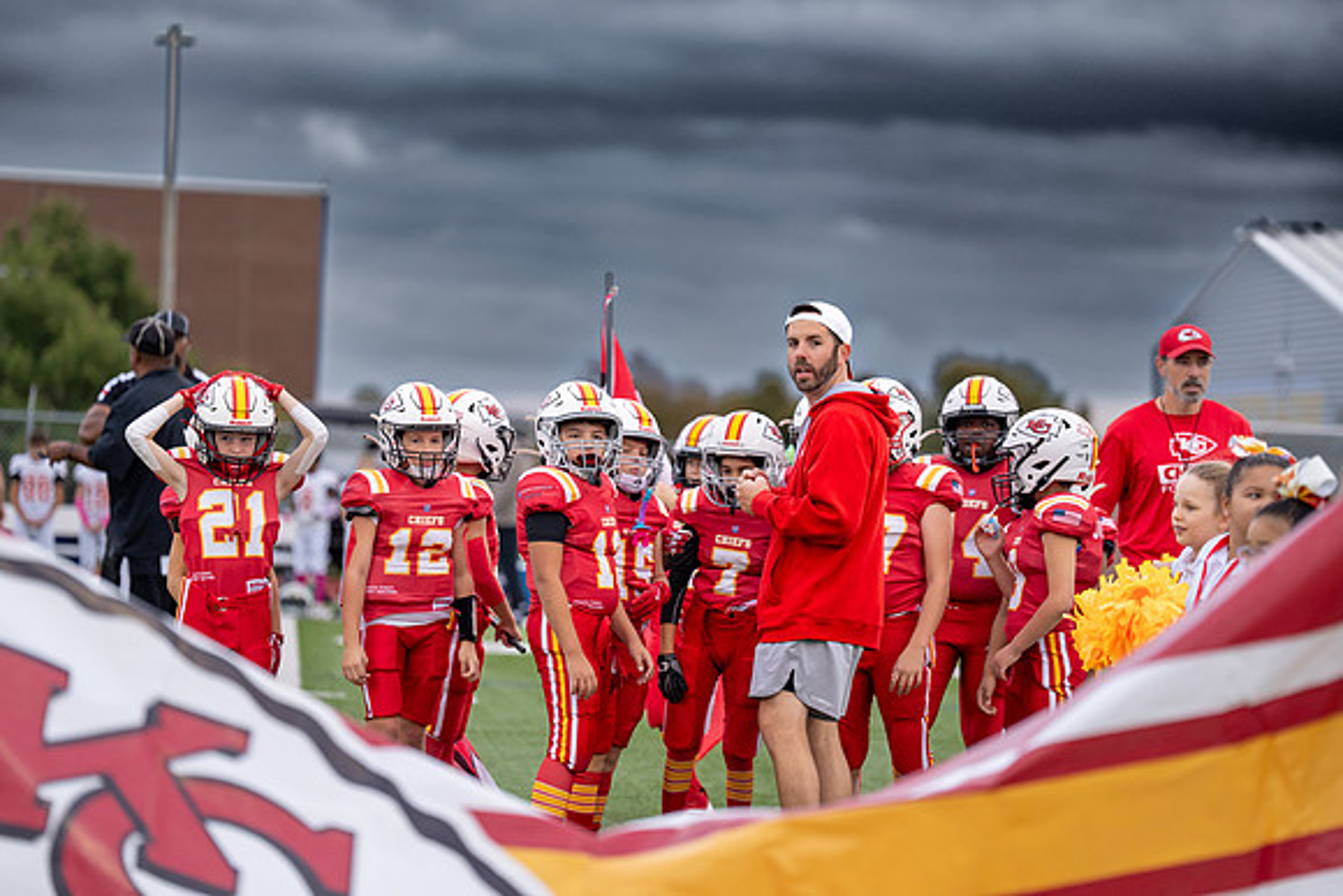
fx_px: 6030
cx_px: 672
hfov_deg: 12.7
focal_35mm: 162
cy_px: 448
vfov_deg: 8.5
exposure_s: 1/1250
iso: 640
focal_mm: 157
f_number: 2.8
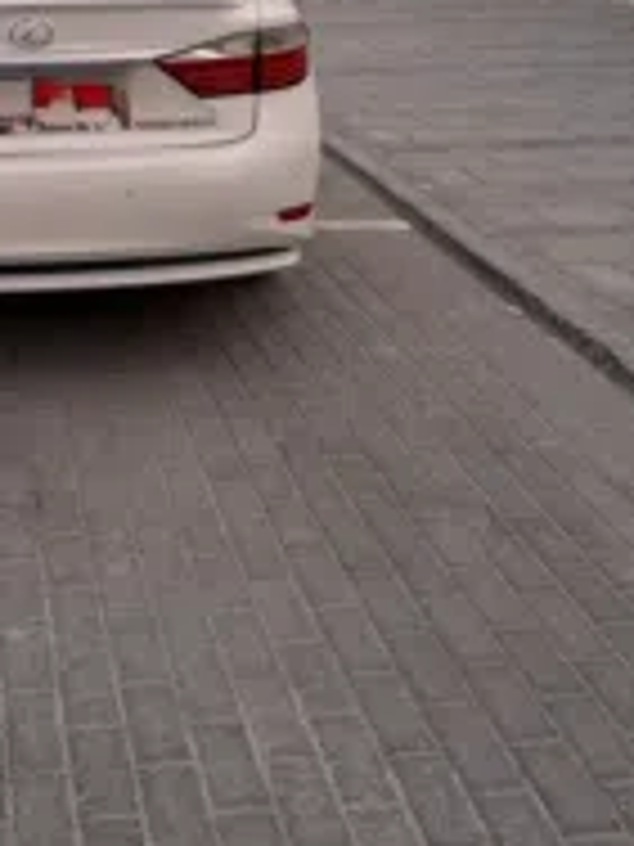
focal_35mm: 51
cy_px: 94
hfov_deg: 27.2
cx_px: 27
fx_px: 1245
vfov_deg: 35.4
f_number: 1.78
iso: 320
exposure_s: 1/60
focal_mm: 6.76
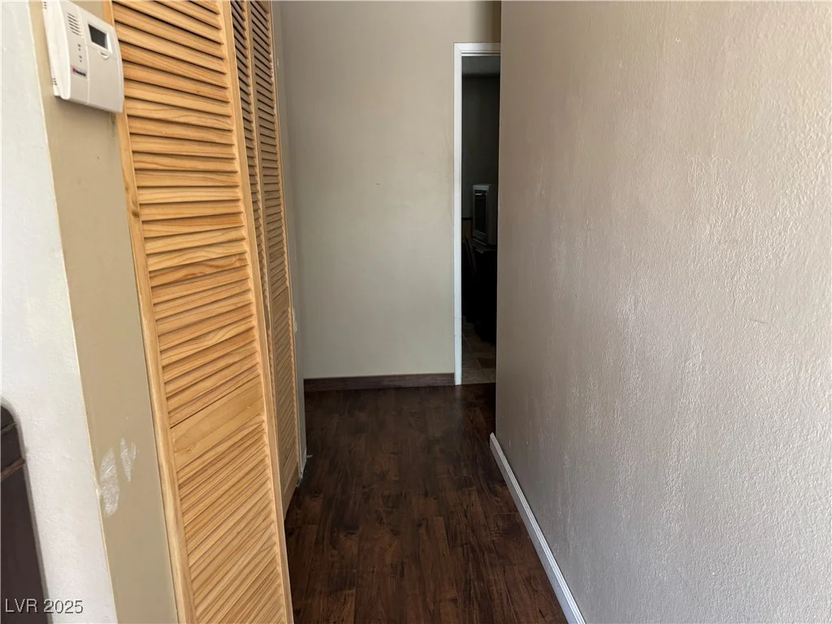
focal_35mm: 24
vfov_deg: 56.8
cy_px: 312
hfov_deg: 71.6
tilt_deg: -5.8
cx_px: 416
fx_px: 577
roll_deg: +0.0
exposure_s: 1/76
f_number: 1.78
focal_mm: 6.76
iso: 200
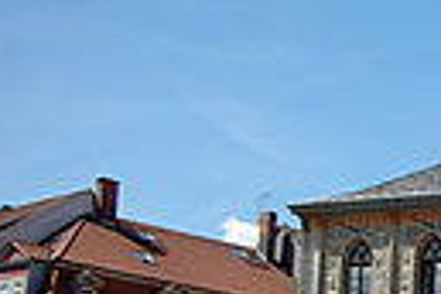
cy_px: 306
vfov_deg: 11.4
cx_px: 663
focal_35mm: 119
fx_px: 1458
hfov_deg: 15.8
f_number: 4.5
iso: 100
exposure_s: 1/750
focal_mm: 23
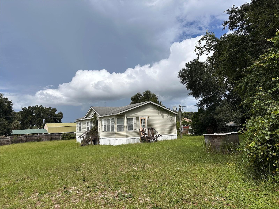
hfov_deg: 71.6
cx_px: 140
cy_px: 104
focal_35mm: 24
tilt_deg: +7.0
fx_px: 193
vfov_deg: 56.8
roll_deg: +3.2
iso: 80
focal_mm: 6.86
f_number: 1.78
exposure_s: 1/8197
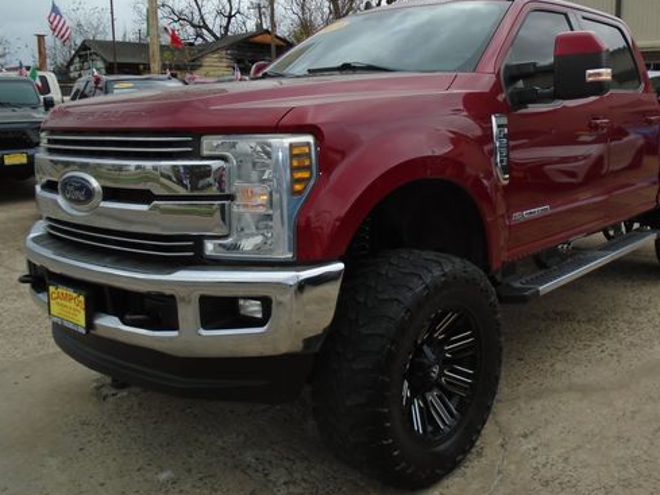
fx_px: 648
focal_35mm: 34
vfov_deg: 41.5
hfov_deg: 53.5
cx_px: 401
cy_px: 187
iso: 100
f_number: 8
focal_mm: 4.6
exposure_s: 1/500
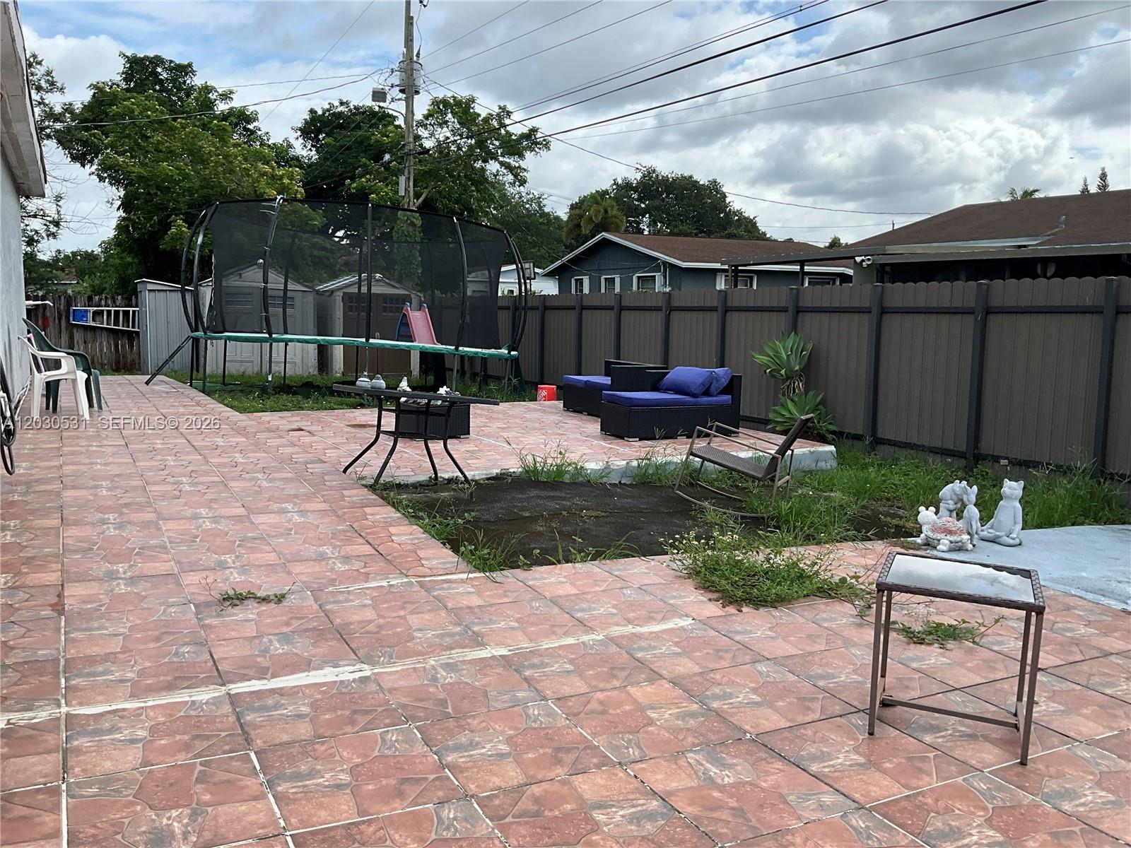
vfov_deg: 48.2
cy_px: 424
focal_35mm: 29
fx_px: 948
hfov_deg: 61.7
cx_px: 566
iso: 25
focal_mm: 3
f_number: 1.8
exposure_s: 1/1342
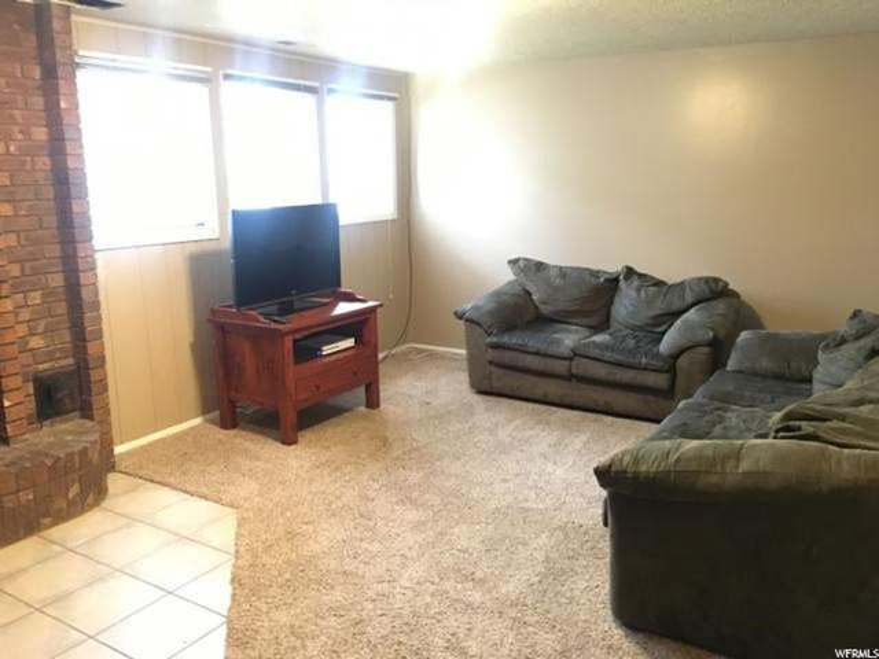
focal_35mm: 29
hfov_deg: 61.7
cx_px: 440
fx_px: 736
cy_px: 330
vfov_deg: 48.2
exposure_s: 1/15
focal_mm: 4.15
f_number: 2.2
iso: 320
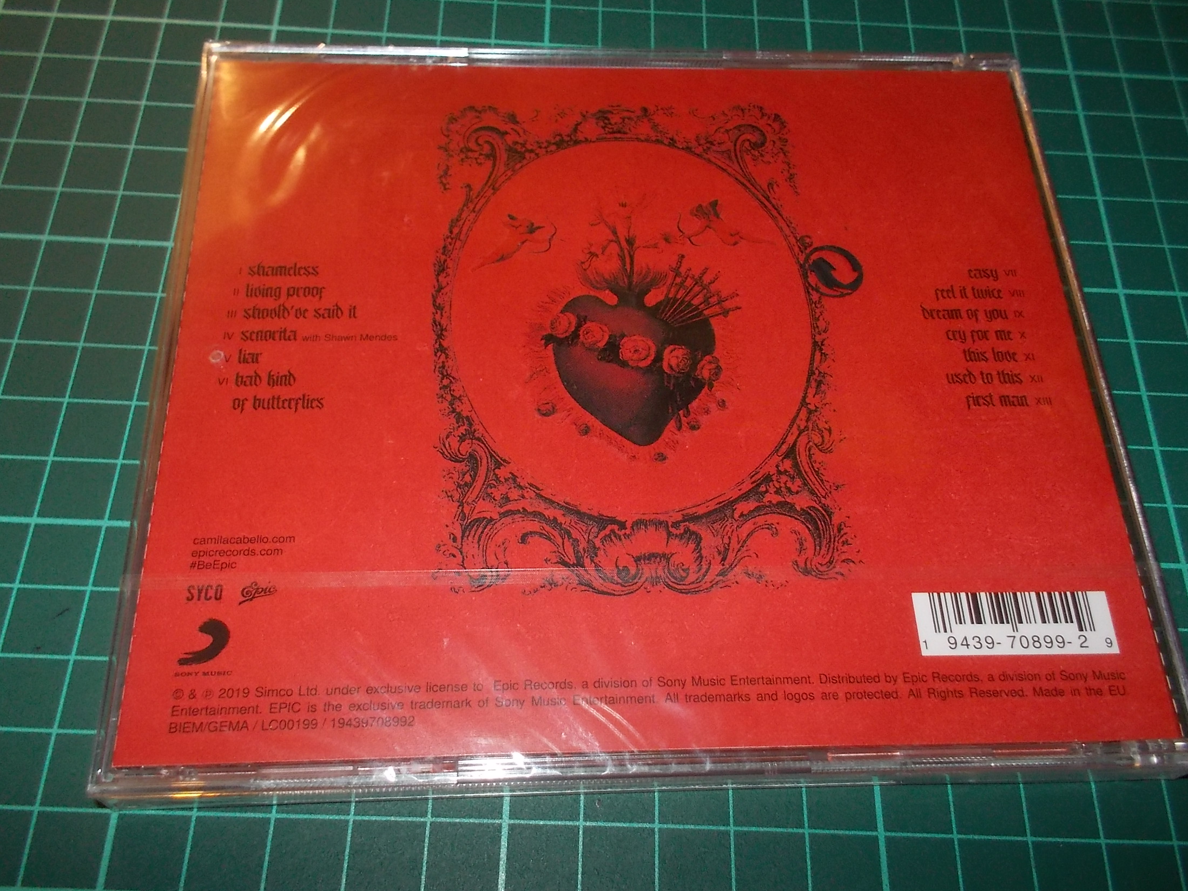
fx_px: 1030
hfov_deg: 60.0
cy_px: 458
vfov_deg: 46.8
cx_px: 597
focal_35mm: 30
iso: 200
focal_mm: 4.1
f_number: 3.3
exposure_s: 1/30
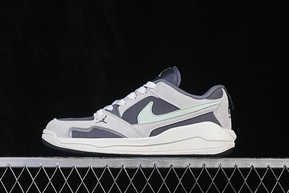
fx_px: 610
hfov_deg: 26.7
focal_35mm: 76
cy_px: 97
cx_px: 143
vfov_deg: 17.9
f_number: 8
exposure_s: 1/80
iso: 160
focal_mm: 50
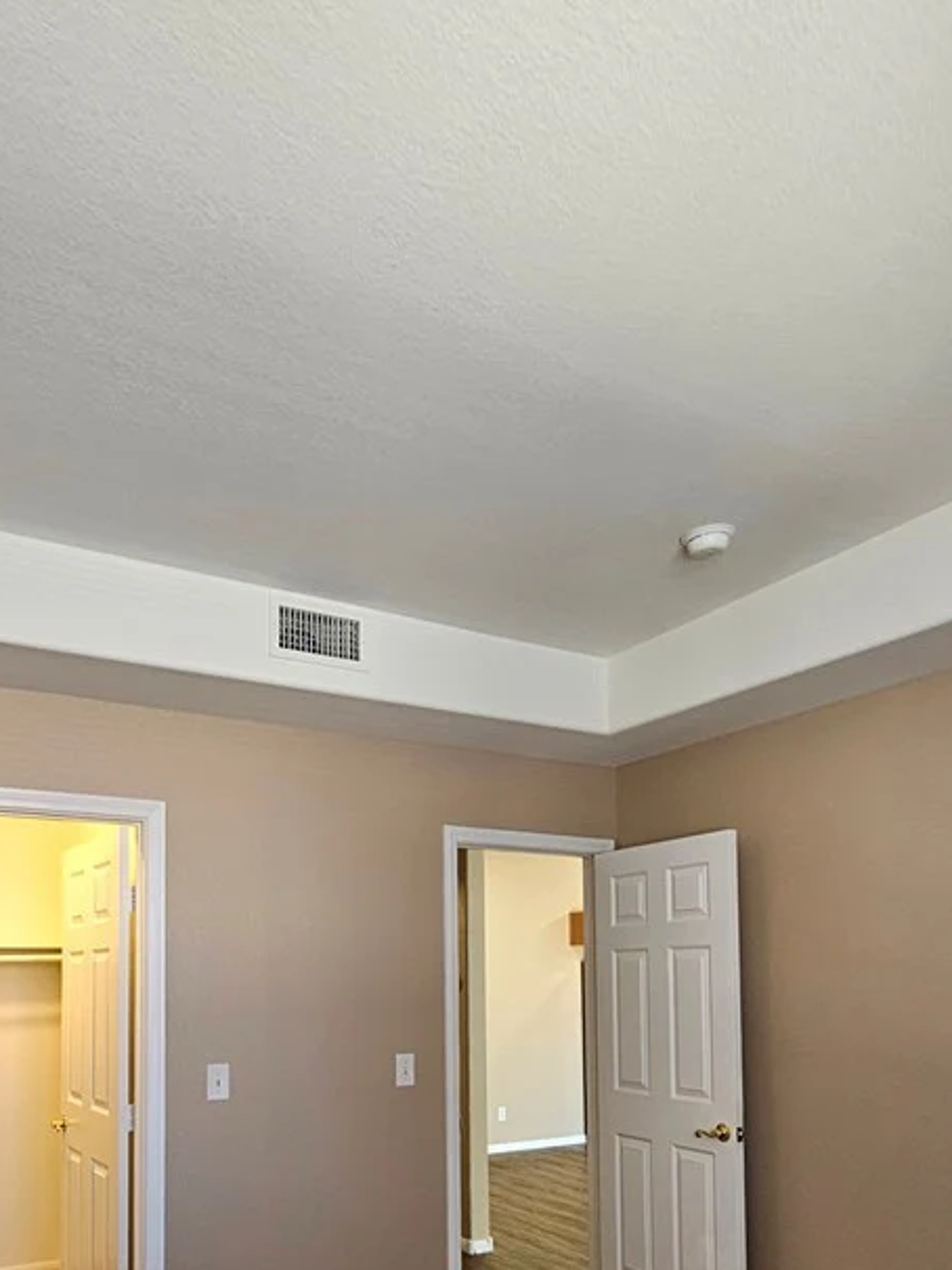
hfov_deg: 60.5
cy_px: 936
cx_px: 373
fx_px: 806
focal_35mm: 22
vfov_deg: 71.7
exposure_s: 1/60.2
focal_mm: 2.2
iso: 160
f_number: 2.2
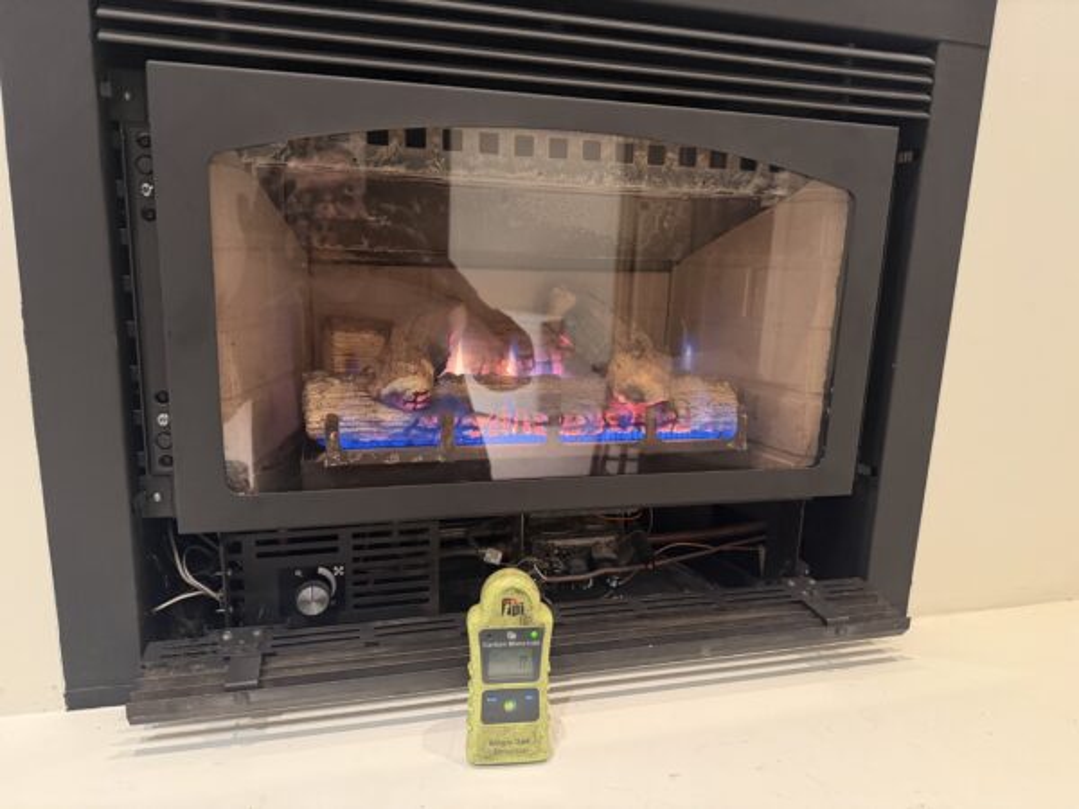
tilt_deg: -12.3
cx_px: 540
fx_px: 748
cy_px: 404
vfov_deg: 56.8
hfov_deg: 71.6
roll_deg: -2.6
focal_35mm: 24
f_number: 1.78
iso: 800
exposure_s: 1/30
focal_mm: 6.76
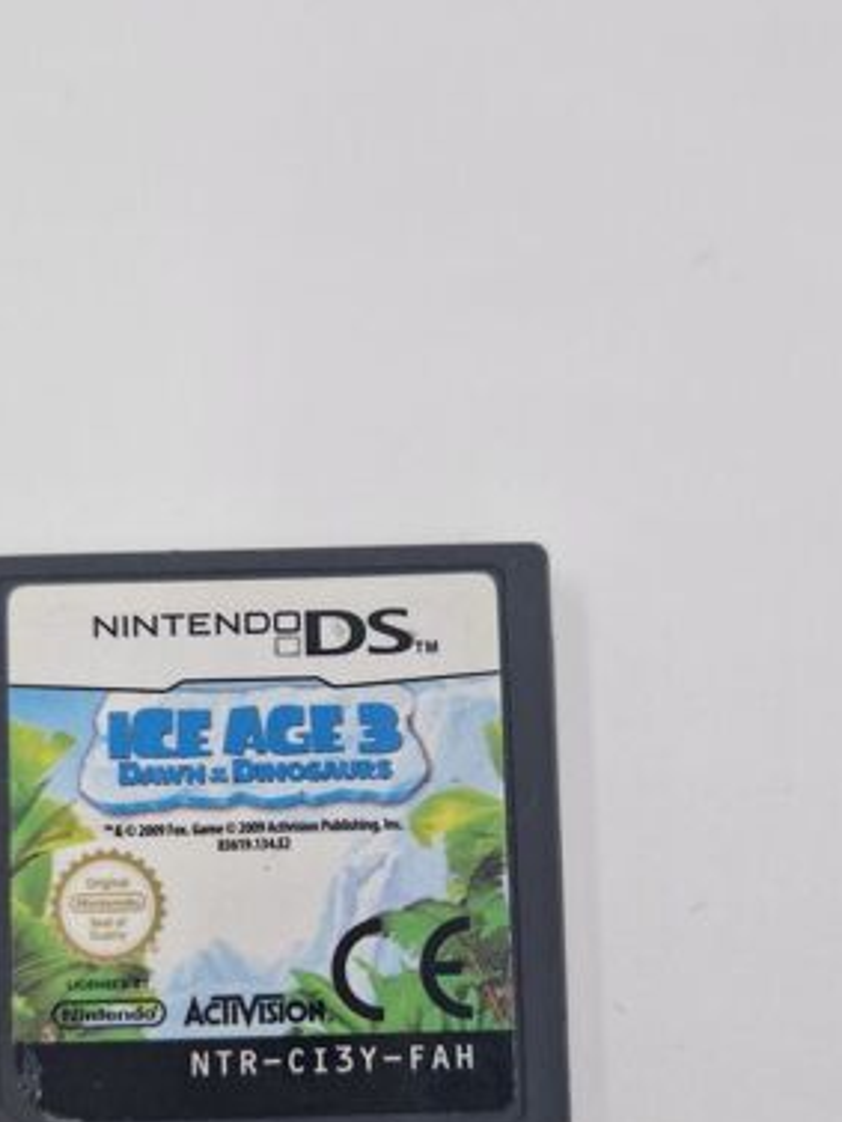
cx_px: 303
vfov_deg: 46.8
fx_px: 1264
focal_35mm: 39
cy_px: 783
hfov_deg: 36.6
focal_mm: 5.4
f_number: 1.8
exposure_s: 1/120
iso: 64
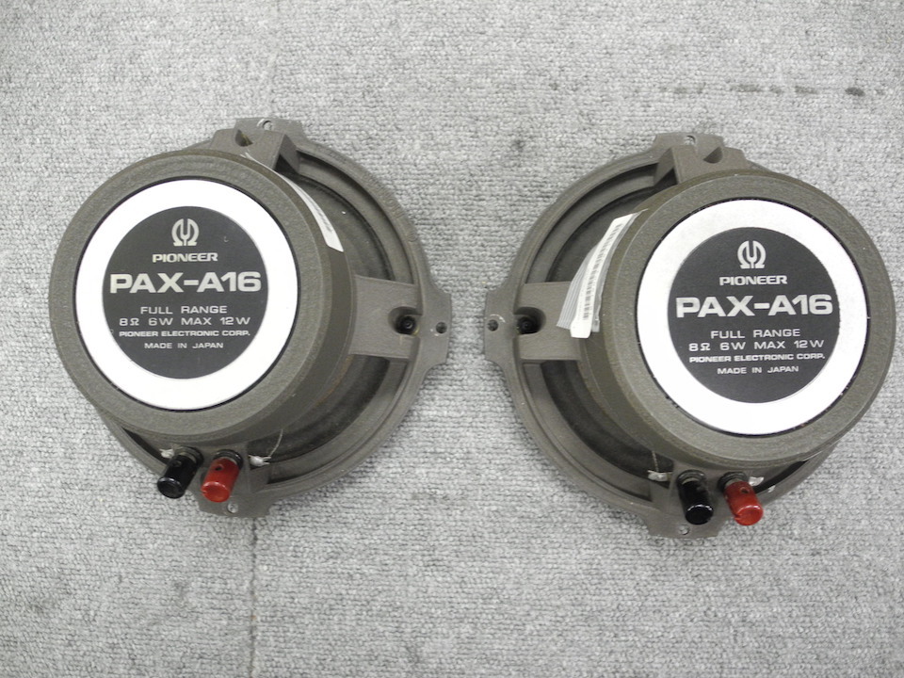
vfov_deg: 49.7
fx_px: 731
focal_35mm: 28
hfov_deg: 63.4
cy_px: 339
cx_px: 452
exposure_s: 1/25.1
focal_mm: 6
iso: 400
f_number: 2.8
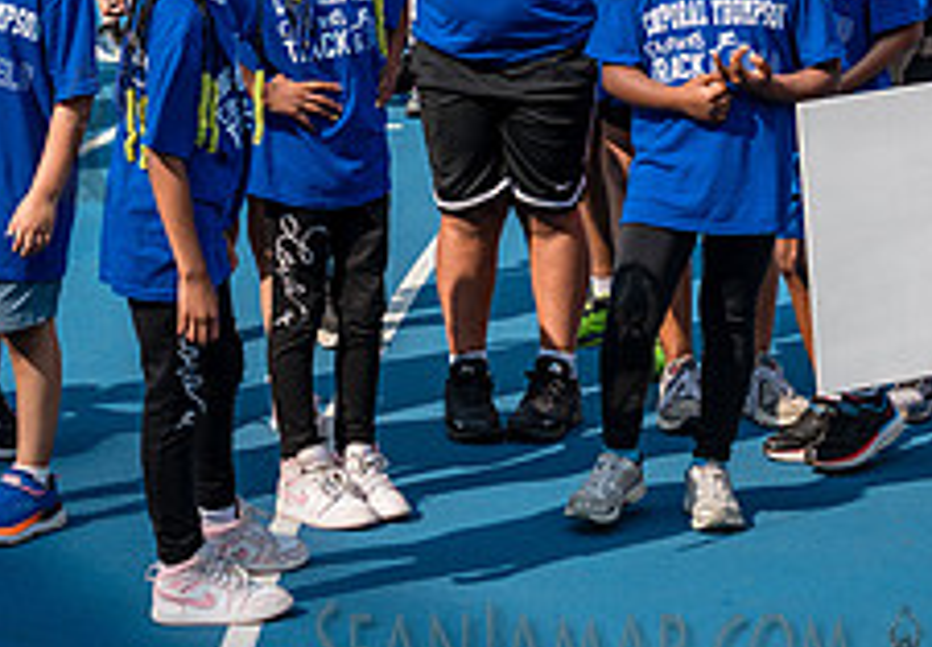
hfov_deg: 15.3
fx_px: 3462
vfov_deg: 10.5
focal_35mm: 132
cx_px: 722
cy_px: -106
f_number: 5
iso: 100
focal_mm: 48
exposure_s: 1/500
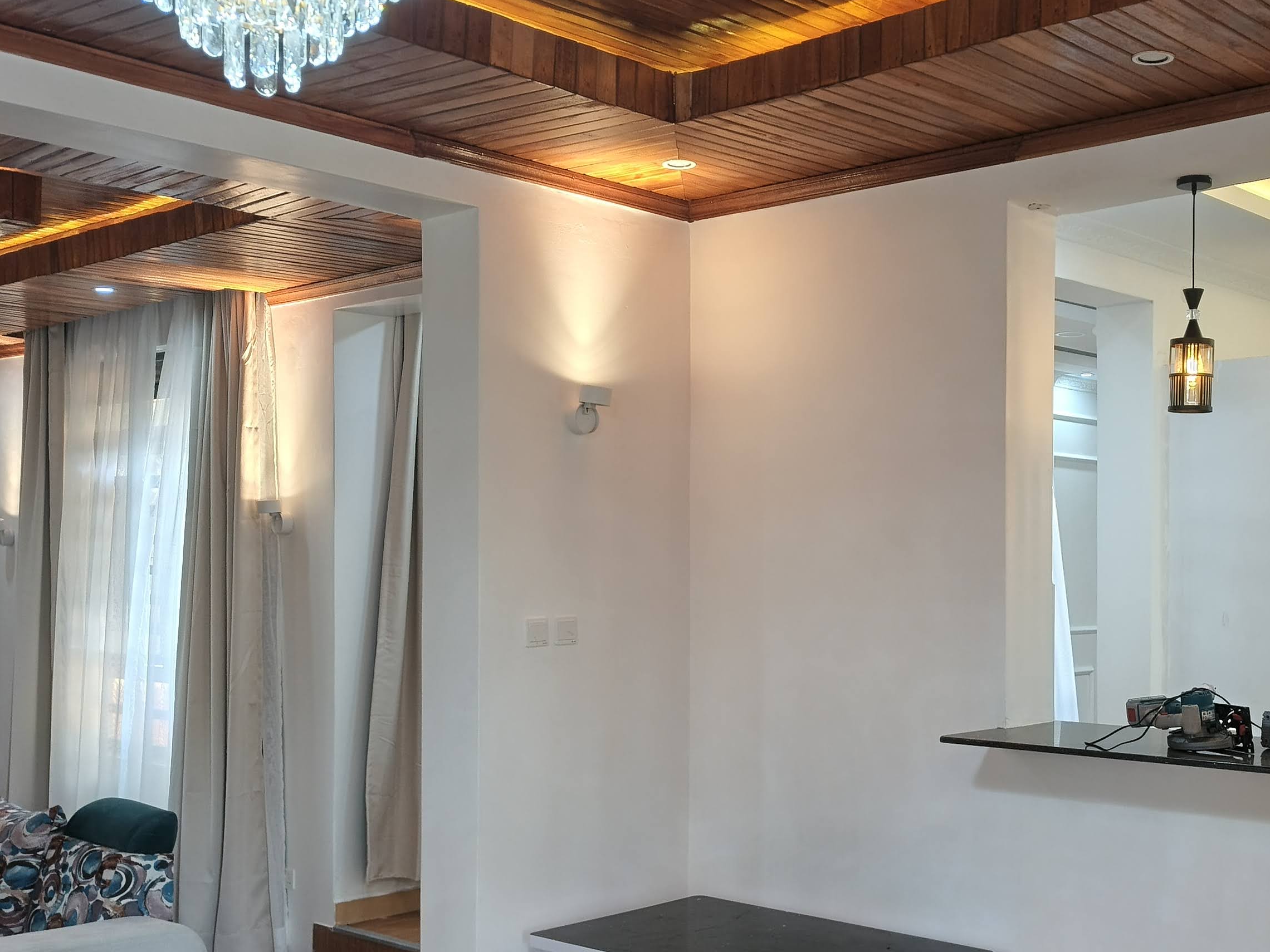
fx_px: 1504
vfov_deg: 35.0
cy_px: 571
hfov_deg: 44.3
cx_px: 953
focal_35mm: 41
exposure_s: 1/50
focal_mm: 5.56
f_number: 1.8
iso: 158
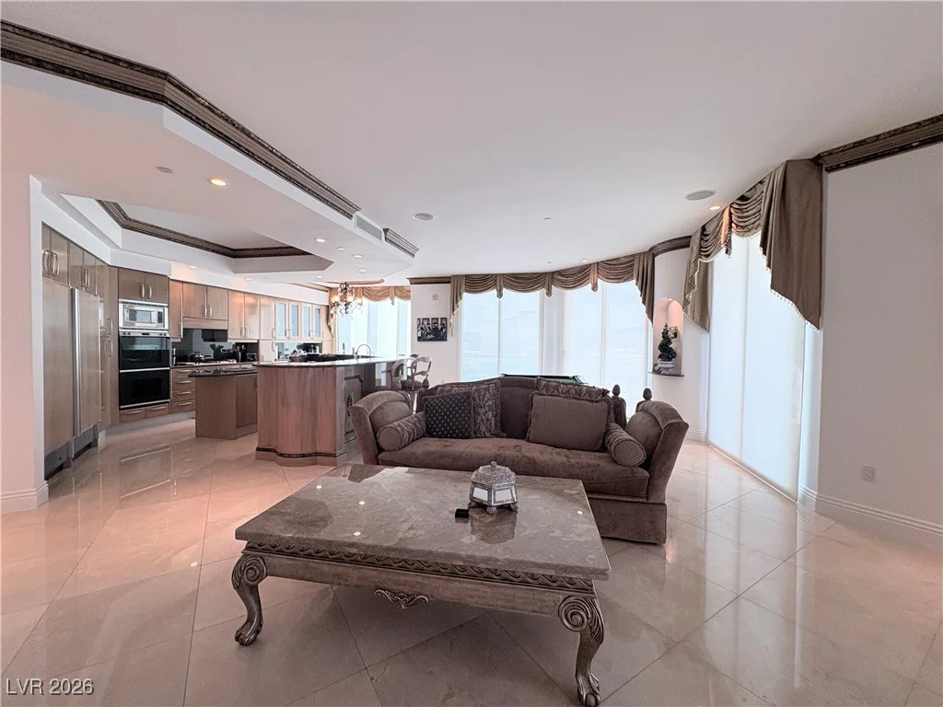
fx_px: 381
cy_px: 354
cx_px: 472
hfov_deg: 102.1
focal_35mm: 14
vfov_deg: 85.7
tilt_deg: -1.6
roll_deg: -0.1
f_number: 2.2
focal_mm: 2.22
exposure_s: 1/120
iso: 200
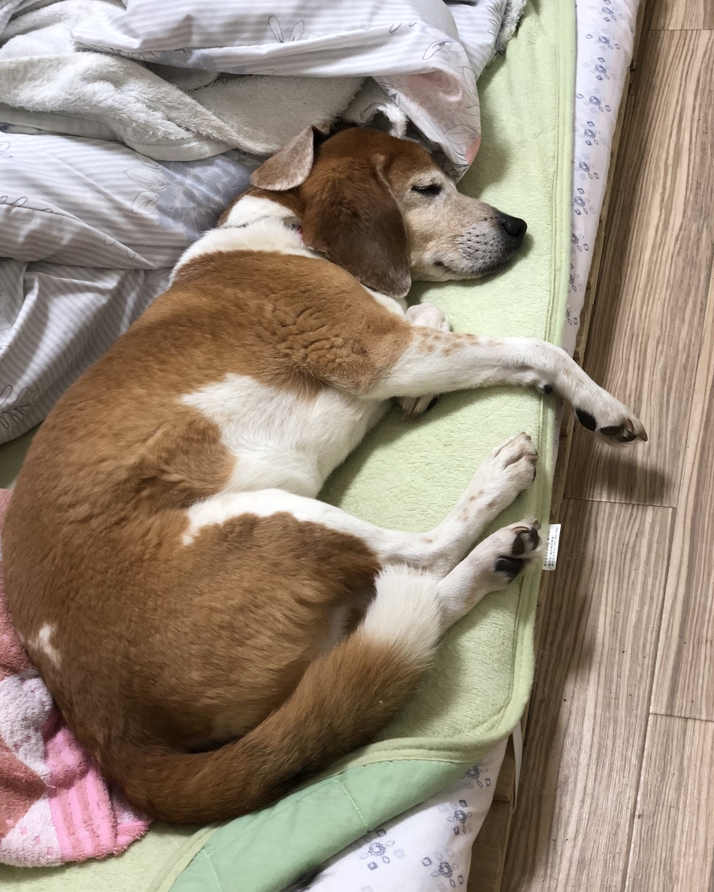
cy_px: 475
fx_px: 1452
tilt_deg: -52.7
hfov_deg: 27.6
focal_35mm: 55
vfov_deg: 34.1
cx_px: 358
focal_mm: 6
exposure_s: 1/33
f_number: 2.4
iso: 125
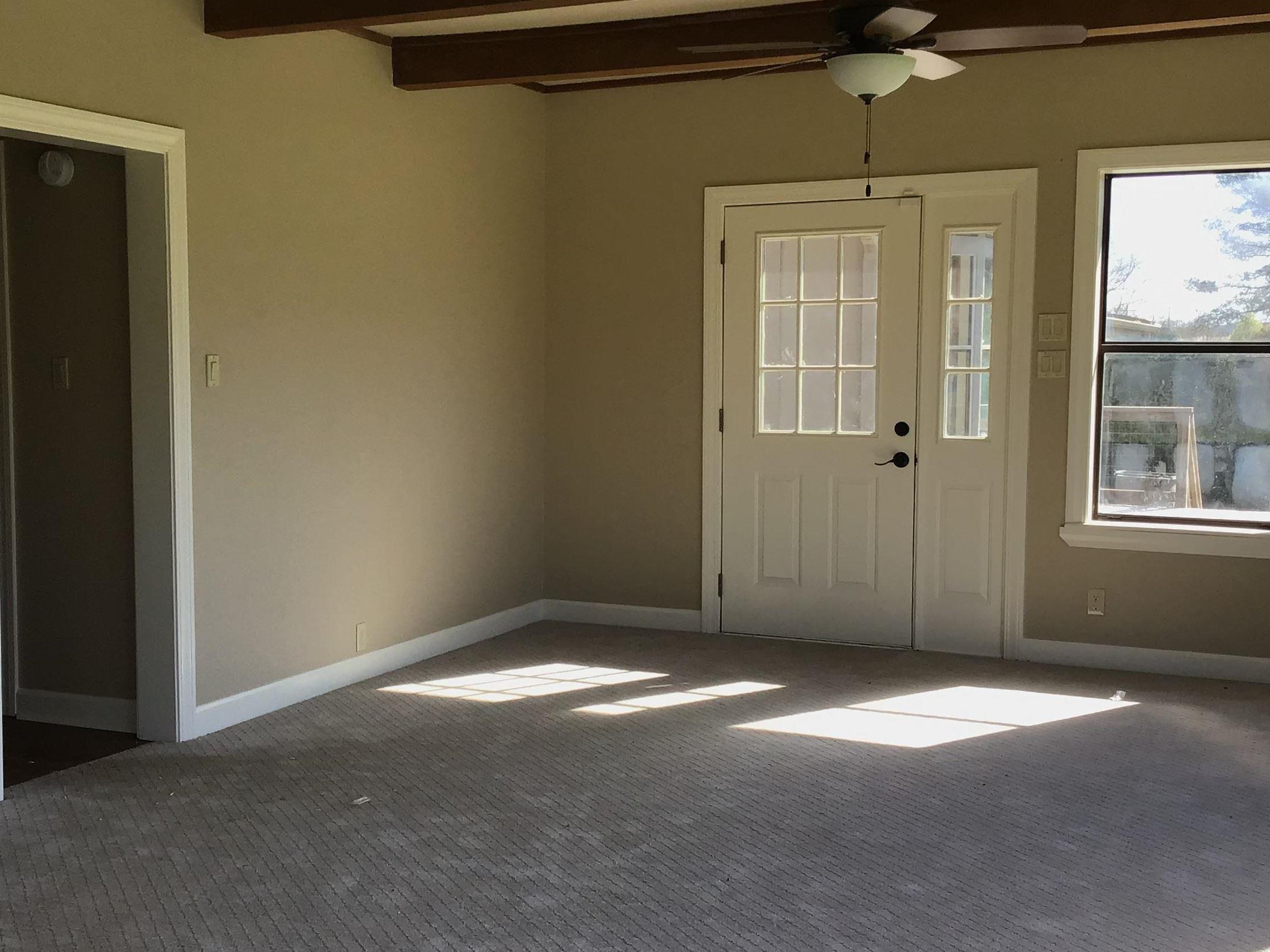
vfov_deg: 32.2
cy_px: 492
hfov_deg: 41.8
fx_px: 1651
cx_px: 477
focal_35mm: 45
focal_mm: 3.3
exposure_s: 1/237
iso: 25
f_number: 2.4
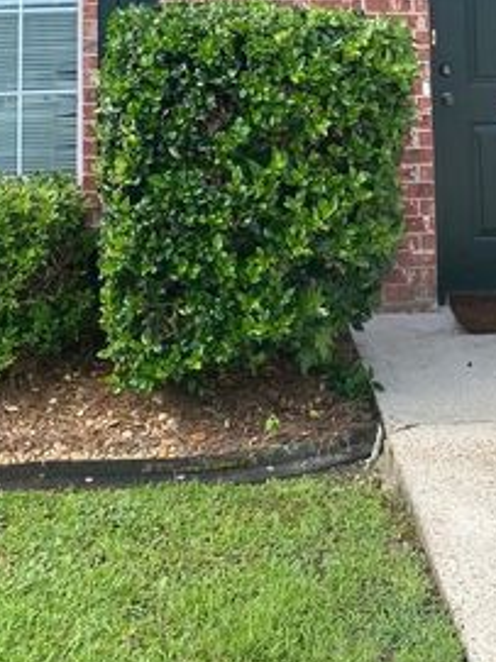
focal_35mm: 64
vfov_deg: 26.8
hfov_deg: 22.9
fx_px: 1224
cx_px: 225
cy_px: -132
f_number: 1.8
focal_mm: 4.25
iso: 32
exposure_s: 1/890
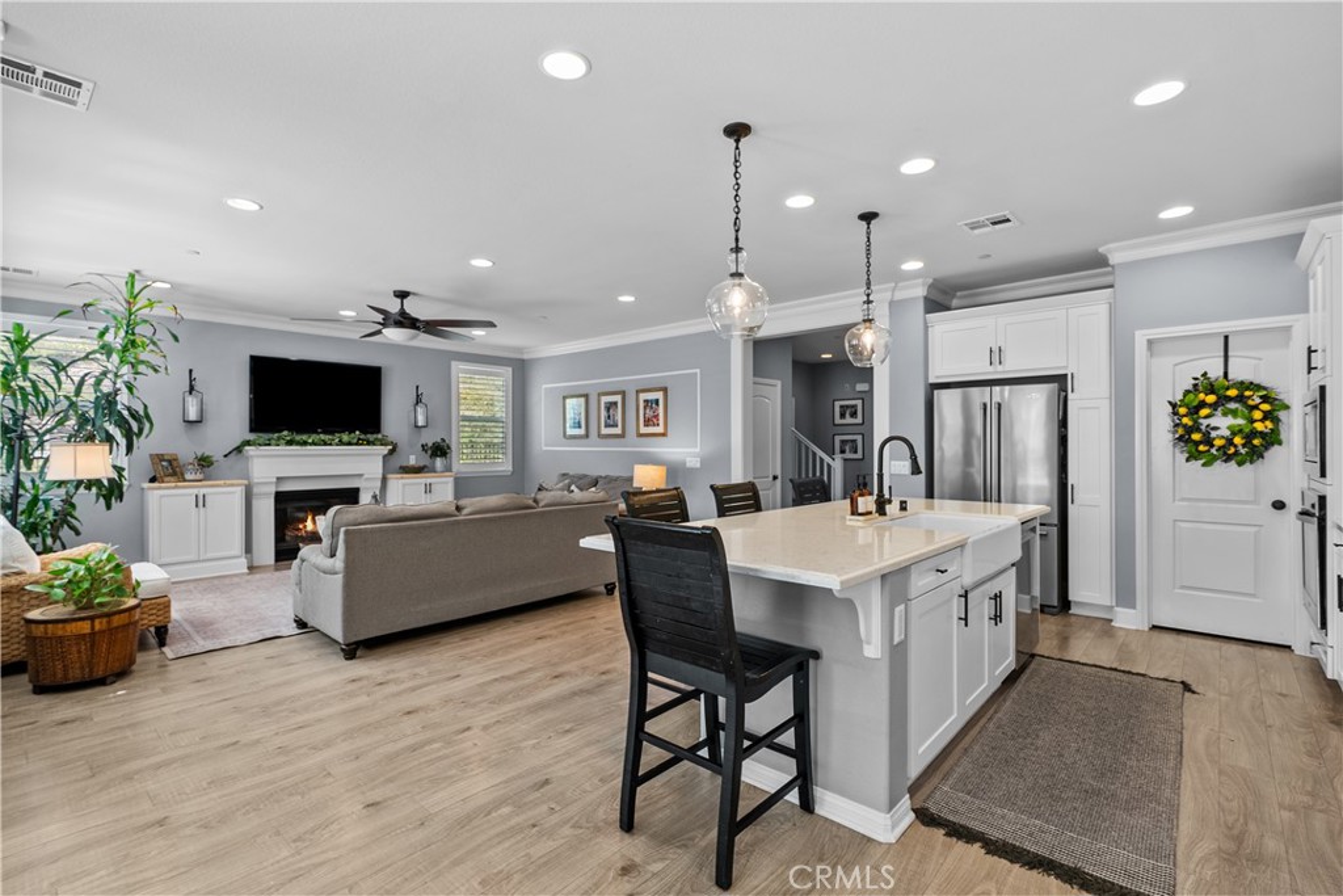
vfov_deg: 73.8
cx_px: 672
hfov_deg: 96.7
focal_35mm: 16
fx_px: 597
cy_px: 448
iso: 250
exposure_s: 1/5
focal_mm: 16
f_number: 9
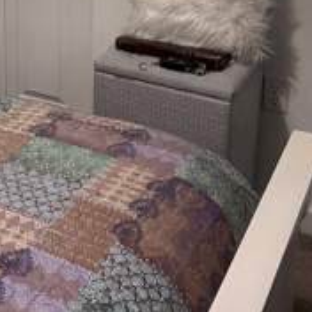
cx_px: -92
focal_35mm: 77
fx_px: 785
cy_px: -53
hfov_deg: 20.5
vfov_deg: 21.1
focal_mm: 6.86
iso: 400
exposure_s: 1/60
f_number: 1.78
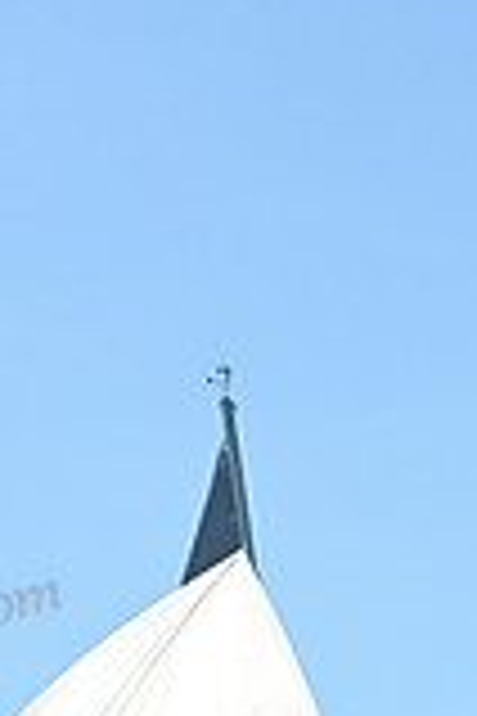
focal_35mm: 329
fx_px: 6538
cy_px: 1247
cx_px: 295
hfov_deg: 4.2
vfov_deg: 6.2
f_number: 6.3
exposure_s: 1/1000
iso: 320
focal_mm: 90
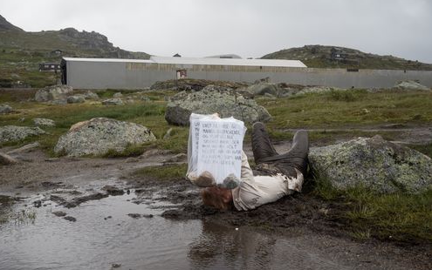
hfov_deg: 54.0
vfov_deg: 35.4
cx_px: 215
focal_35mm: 36
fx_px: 424
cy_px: 141
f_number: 11
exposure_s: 1/250
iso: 800
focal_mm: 35
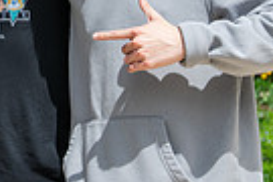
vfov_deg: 7.5
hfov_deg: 11.1
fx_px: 1372
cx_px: -81
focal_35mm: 181
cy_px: -82
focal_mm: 42
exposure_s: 1/640
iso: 125
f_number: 4.5
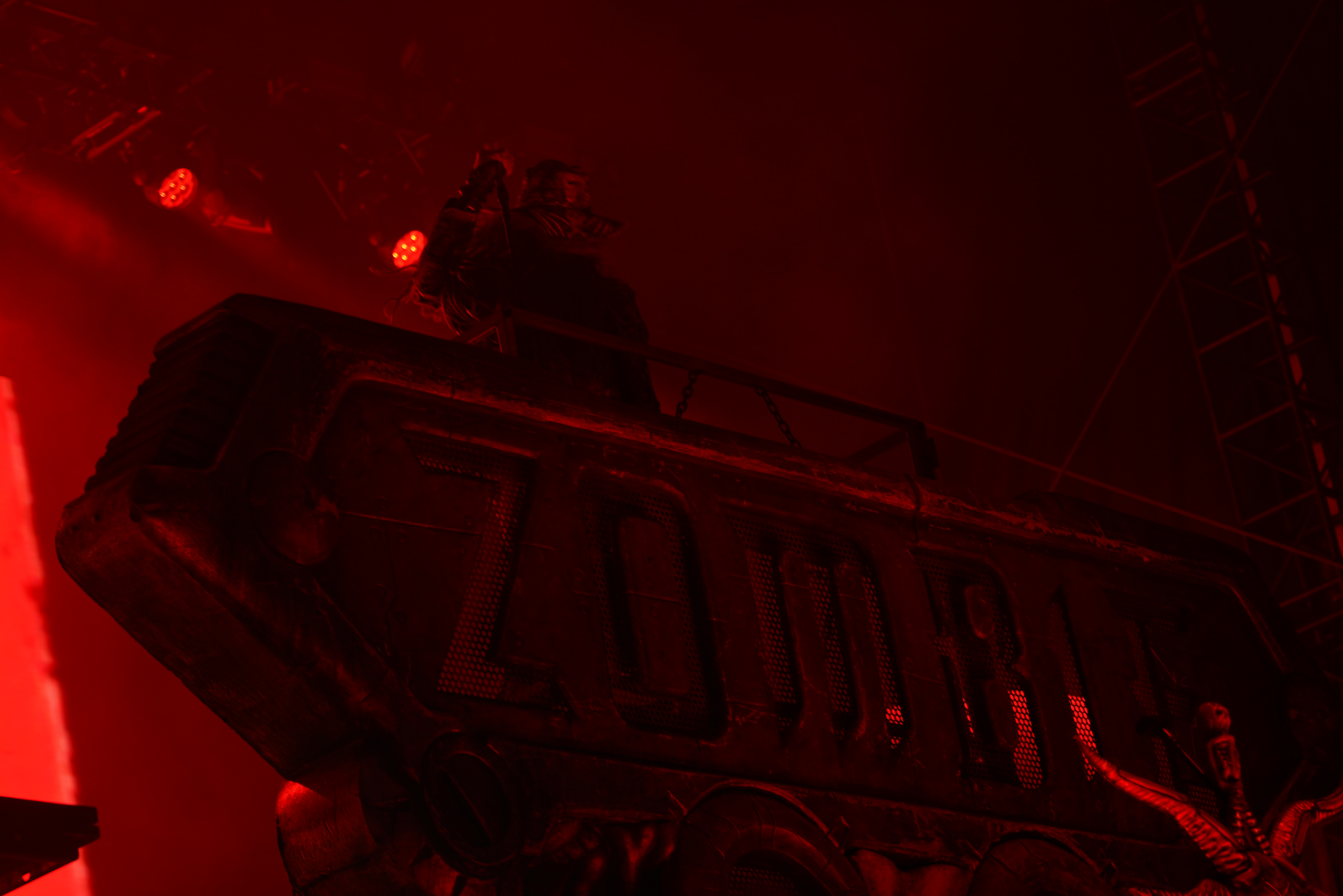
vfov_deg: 13.0
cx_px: 672
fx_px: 3917
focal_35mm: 105
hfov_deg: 19.5
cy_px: 448
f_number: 4
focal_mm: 105
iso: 160
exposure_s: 1/125
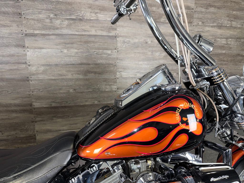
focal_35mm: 24
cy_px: 92
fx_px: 169
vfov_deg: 56.8
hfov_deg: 71.6
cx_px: 122
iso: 64
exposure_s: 1/26
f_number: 1.78
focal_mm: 6.76
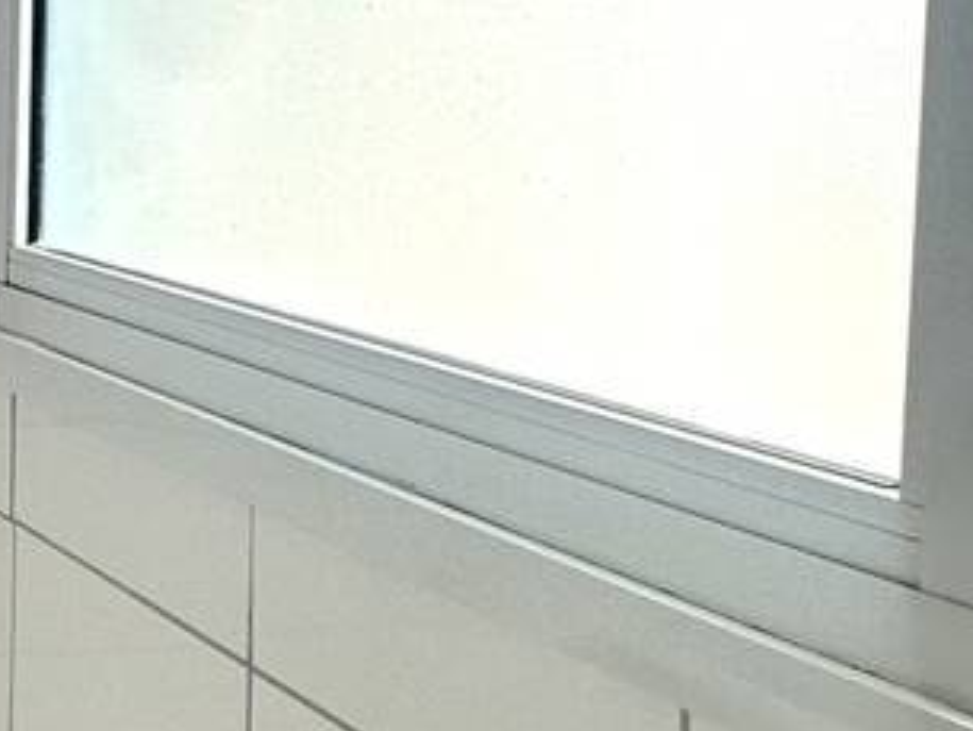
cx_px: -861
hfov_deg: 19.8
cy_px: 134
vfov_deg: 21.9
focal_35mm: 66
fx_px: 1856
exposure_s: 1/182
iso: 40
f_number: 2.2
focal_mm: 2.22
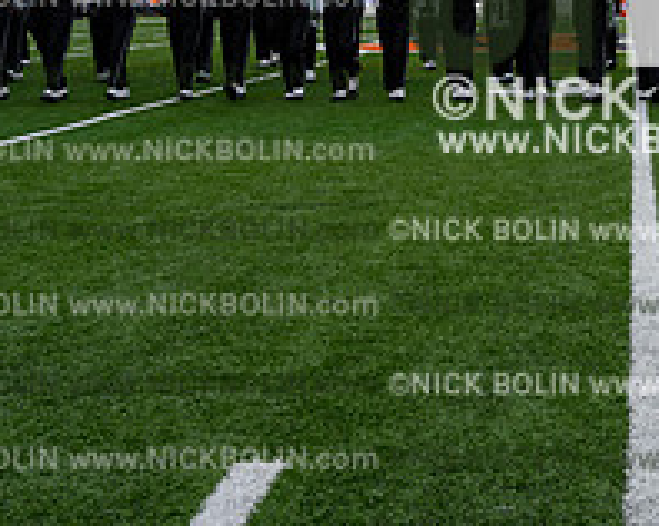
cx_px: 642
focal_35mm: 66
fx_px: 1286
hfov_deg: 27.3
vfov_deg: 22.2
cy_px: -2
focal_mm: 24
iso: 80
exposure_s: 1/125
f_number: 7.1
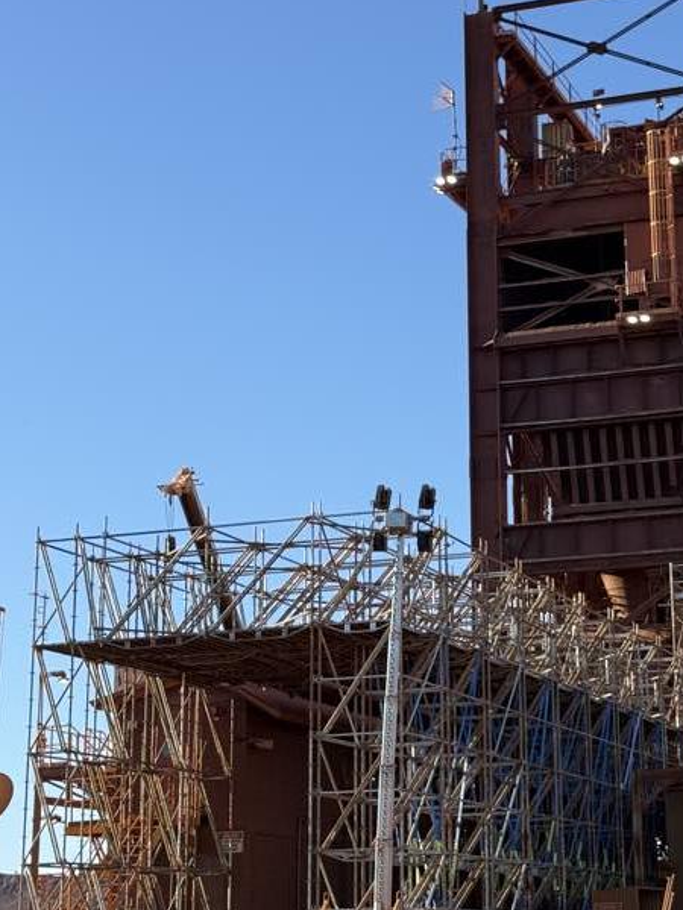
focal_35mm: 80
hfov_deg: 18.3
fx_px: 2105
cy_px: 387
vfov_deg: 24.4
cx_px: 495
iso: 64
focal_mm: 6.76
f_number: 1.78
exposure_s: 1/2146
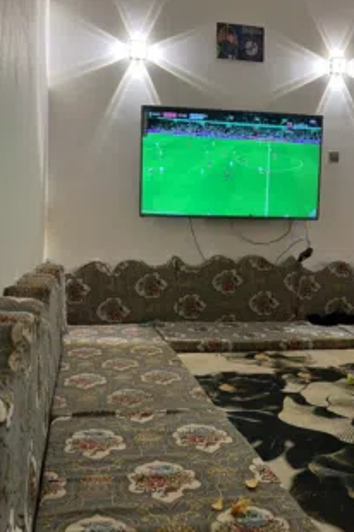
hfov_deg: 37.8
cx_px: 191
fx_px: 516
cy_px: 229
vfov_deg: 54.2
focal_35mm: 35
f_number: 1.5
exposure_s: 1/50
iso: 100
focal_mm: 5.7
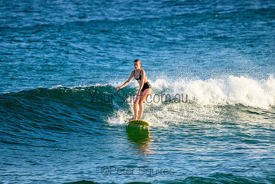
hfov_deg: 2.6
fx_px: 6112
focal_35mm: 800
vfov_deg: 1.7
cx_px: 138
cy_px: 92
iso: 2200
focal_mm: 800
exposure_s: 1/2000
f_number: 11
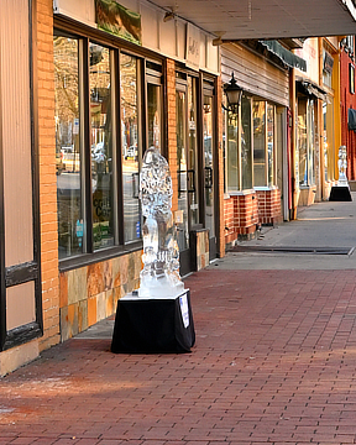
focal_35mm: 104
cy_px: 206
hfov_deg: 14.7
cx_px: 277
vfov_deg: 18.5
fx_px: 1370
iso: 320
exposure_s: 1/80
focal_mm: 26
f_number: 11
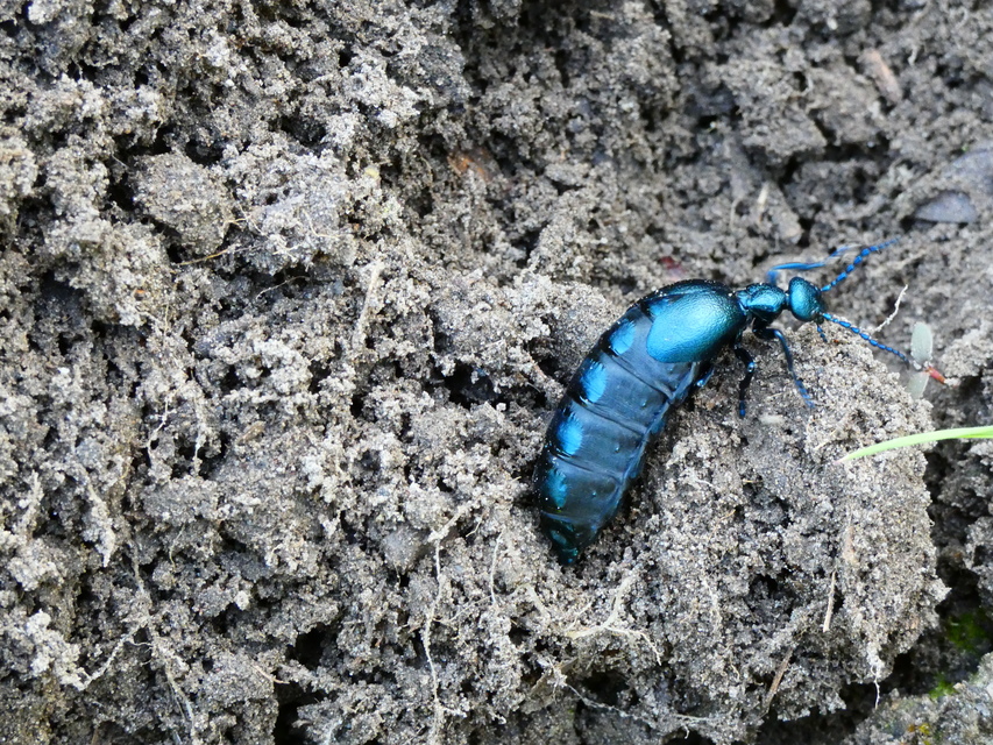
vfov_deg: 11.0
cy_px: 372
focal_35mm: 135
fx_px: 3873
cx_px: 496
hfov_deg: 14.6
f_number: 5.3
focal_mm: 24.2
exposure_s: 1/60
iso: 800
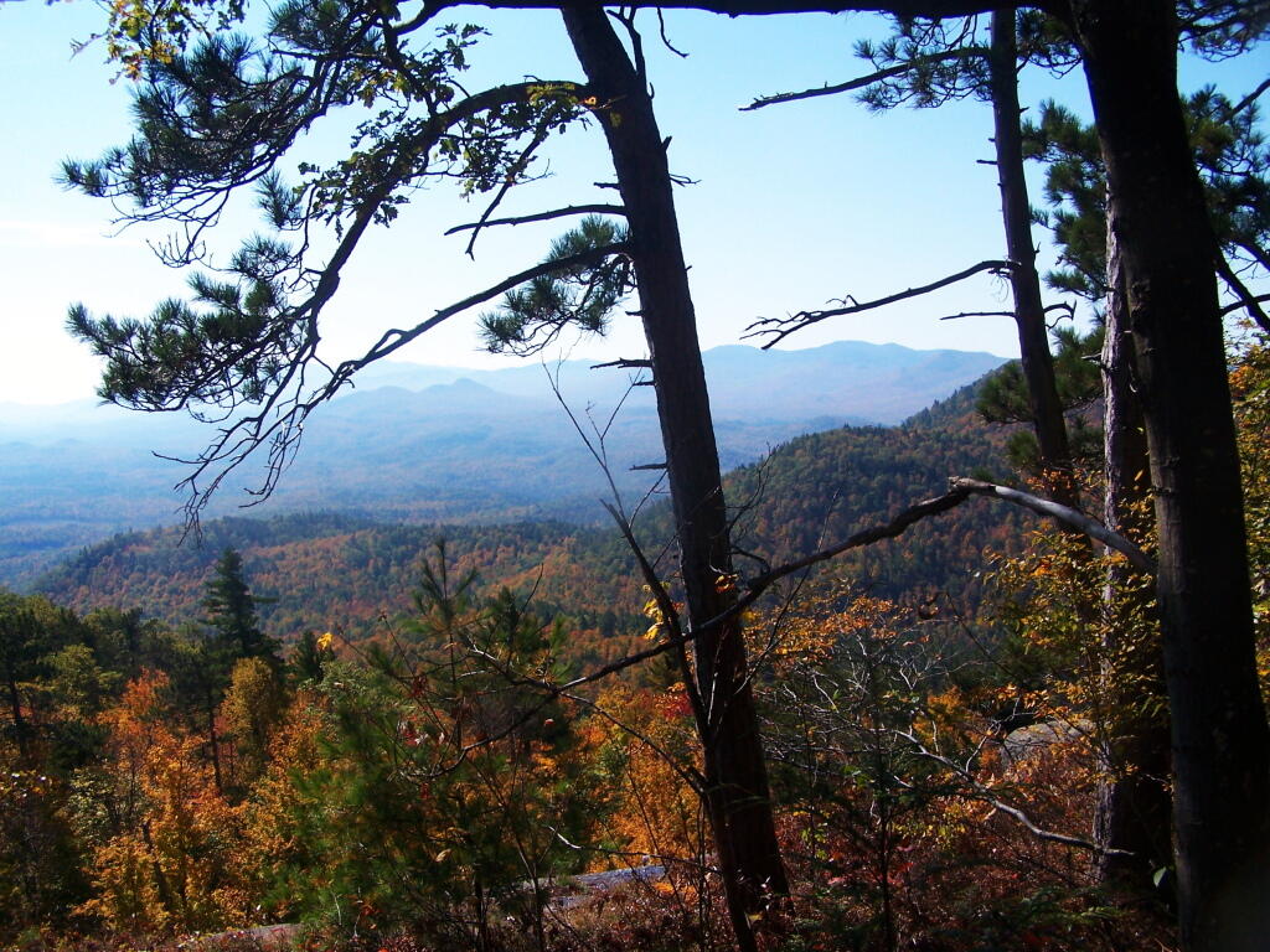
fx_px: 1394
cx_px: 635
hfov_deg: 49.0
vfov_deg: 37.7
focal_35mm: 38
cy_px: 476
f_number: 4
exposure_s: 1/1000
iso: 80
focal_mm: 6.3
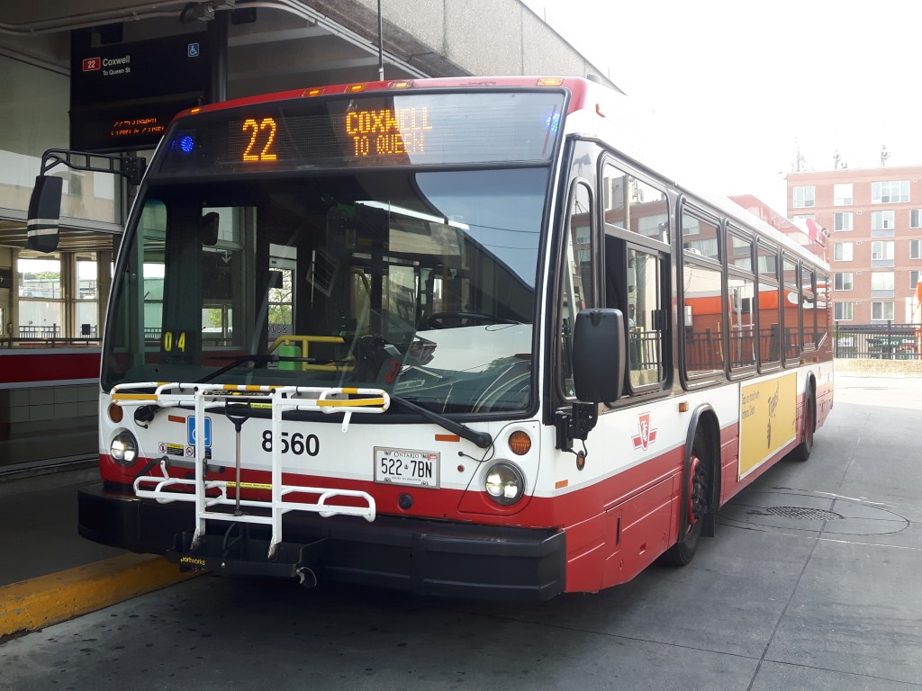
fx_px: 826
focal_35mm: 31
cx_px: 461
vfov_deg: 45.4
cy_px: 346
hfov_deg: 58.4
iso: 40
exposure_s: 1/145
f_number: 1.9
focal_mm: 3.7
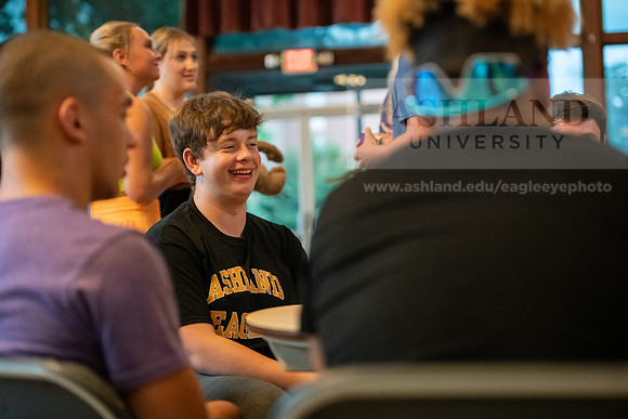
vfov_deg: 17.5
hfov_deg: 26.0
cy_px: 210
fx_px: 1361
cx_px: 314
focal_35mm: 78
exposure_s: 1/125
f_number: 2.8
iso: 5000
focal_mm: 78
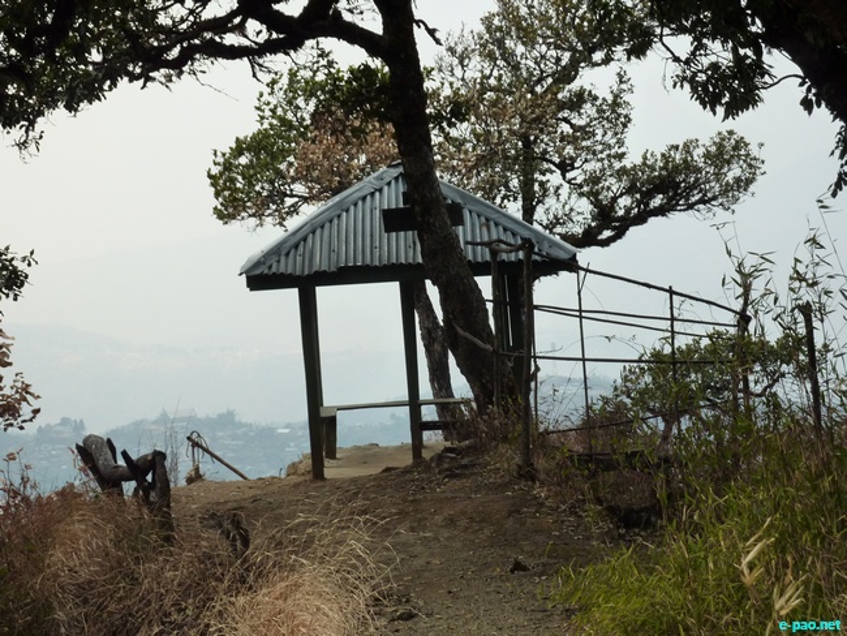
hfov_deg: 18.9
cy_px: 318
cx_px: 424
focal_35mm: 104
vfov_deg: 14.2
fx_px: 2546
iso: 200
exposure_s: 1/400
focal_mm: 17
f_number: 4.3
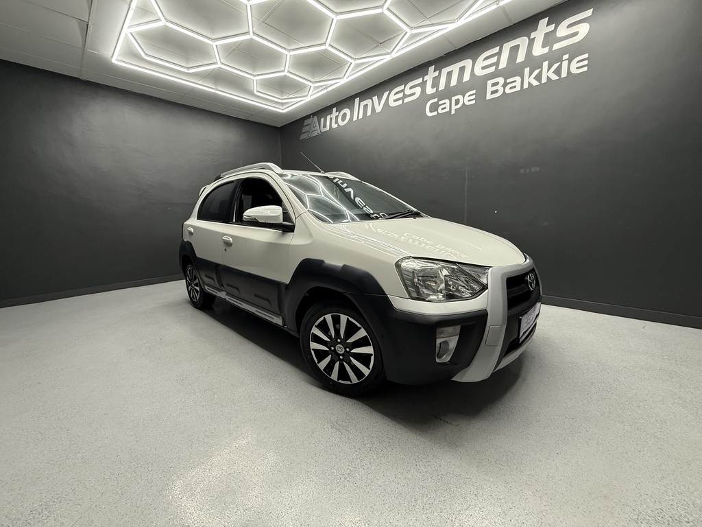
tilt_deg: -8.6
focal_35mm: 14
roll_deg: +1.3
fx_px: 284
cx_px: 351
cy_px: 264
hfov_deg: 102.1
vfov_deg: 85.7
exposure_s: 1/99
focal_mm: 2.22
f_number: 2.2
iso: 160
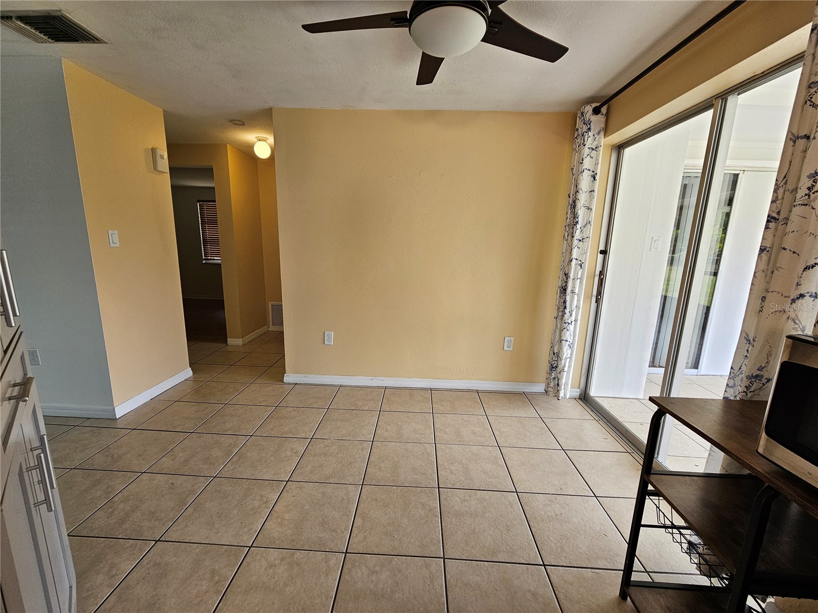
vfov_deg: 89.9
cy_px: 306
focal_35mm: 13
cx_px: 409
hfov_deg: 106.2
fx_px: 307
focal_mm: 2.2
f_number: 2.2
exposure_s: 1/60
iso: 50
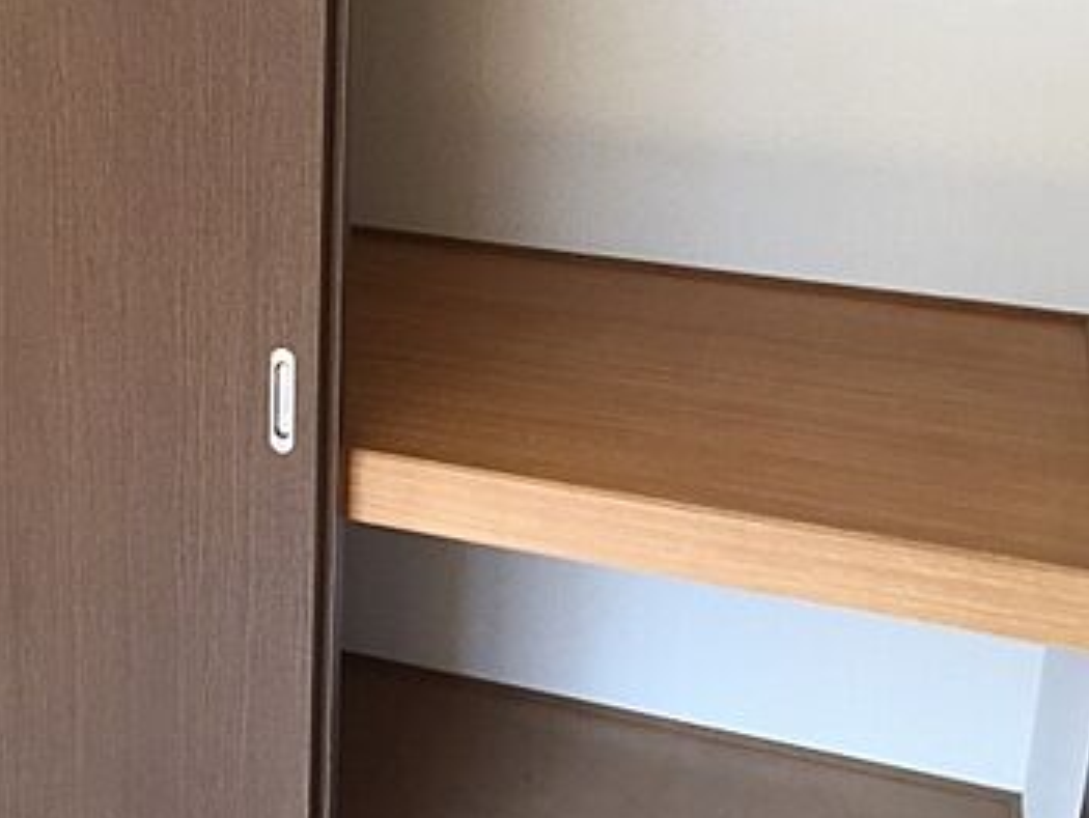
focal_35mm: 53
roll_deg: -1.3
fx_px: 1668
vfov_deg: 27.3
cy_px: 236
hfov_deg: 35.7
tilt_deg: -16.9
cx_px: 345
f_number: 2.2
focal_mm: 4.15
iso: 32
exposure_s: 1/30
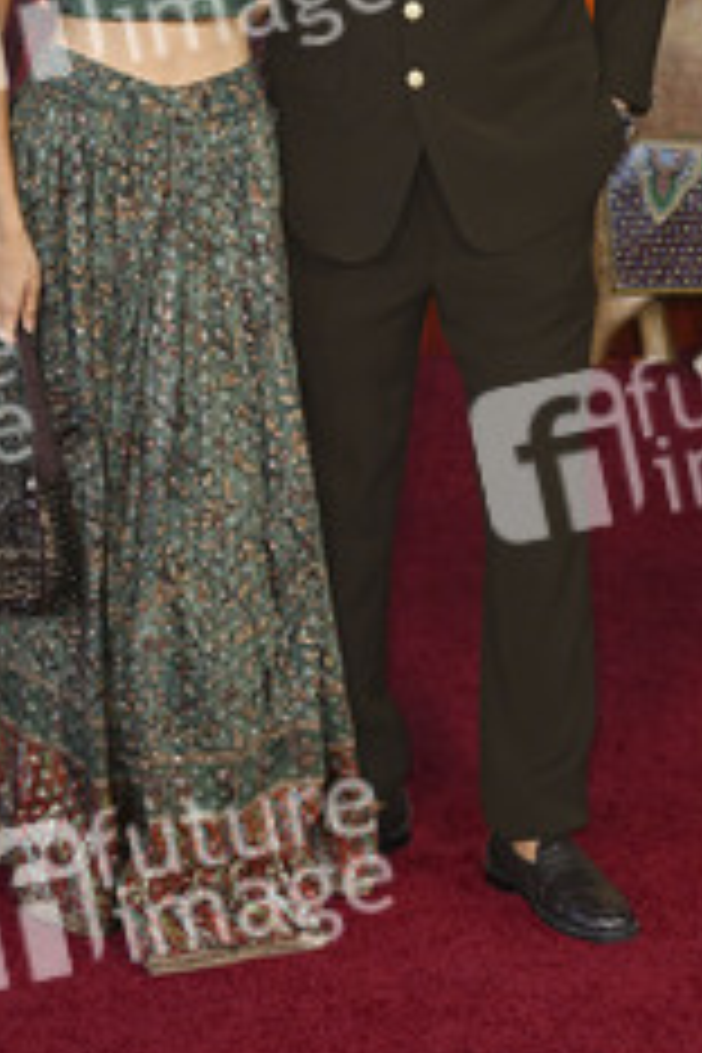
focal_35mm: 99
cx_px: 292
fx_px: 2896
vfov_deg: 20.4
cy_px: 212
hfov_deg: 13.8
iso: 1250
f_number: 6.3
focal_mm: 58
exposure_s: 1/250
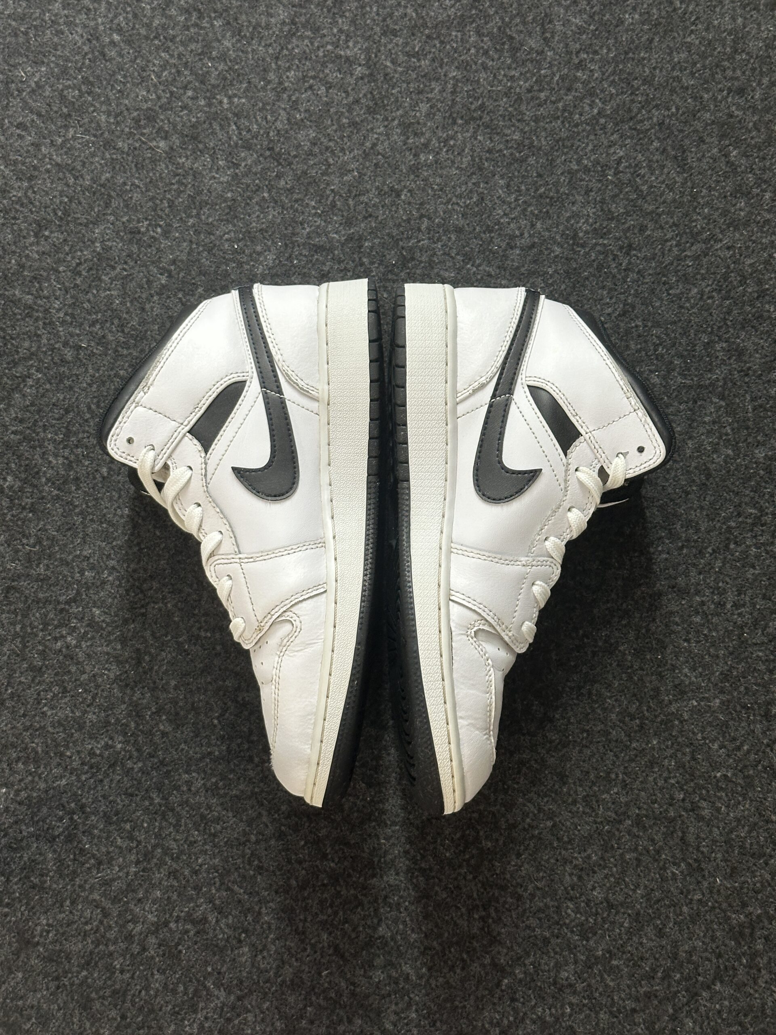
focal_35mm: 48
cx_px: 388
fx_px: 1435
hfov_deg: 30.3
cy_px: 518
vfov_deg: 39.7
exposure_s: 1/36
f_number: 1.78
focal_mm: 6.86
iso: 200
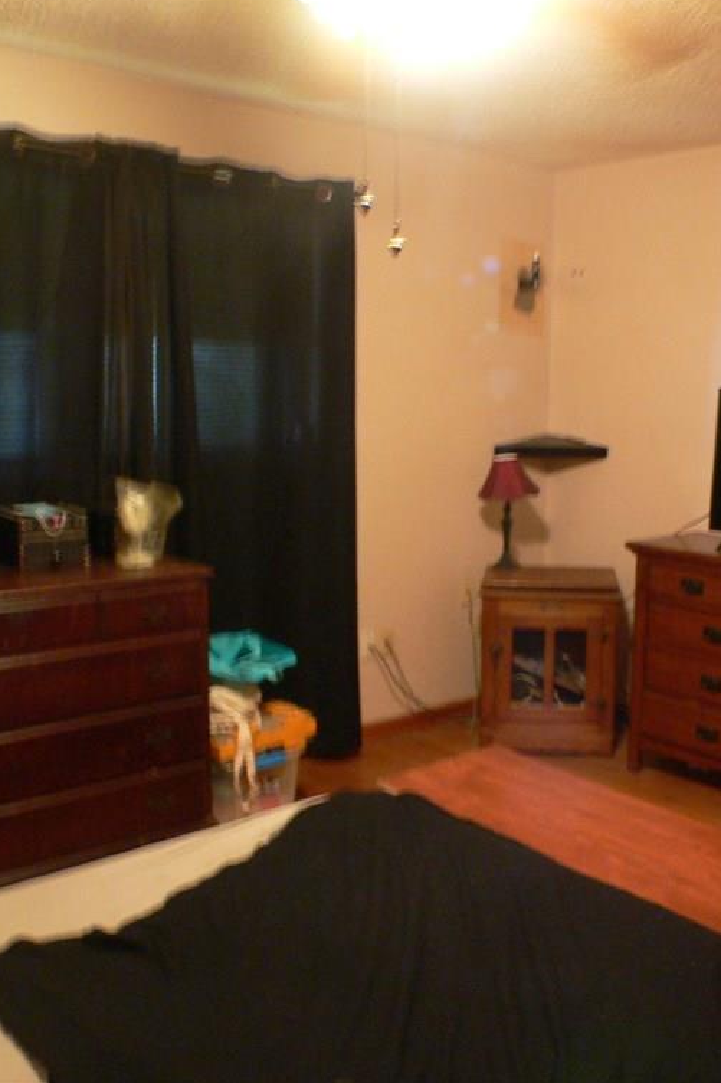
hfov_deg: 26.2
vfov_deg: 38.9
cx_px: 517
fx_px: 1533
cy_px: 531
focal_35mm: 51
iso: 200
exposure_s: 1/4
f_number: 2.8
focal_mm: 6
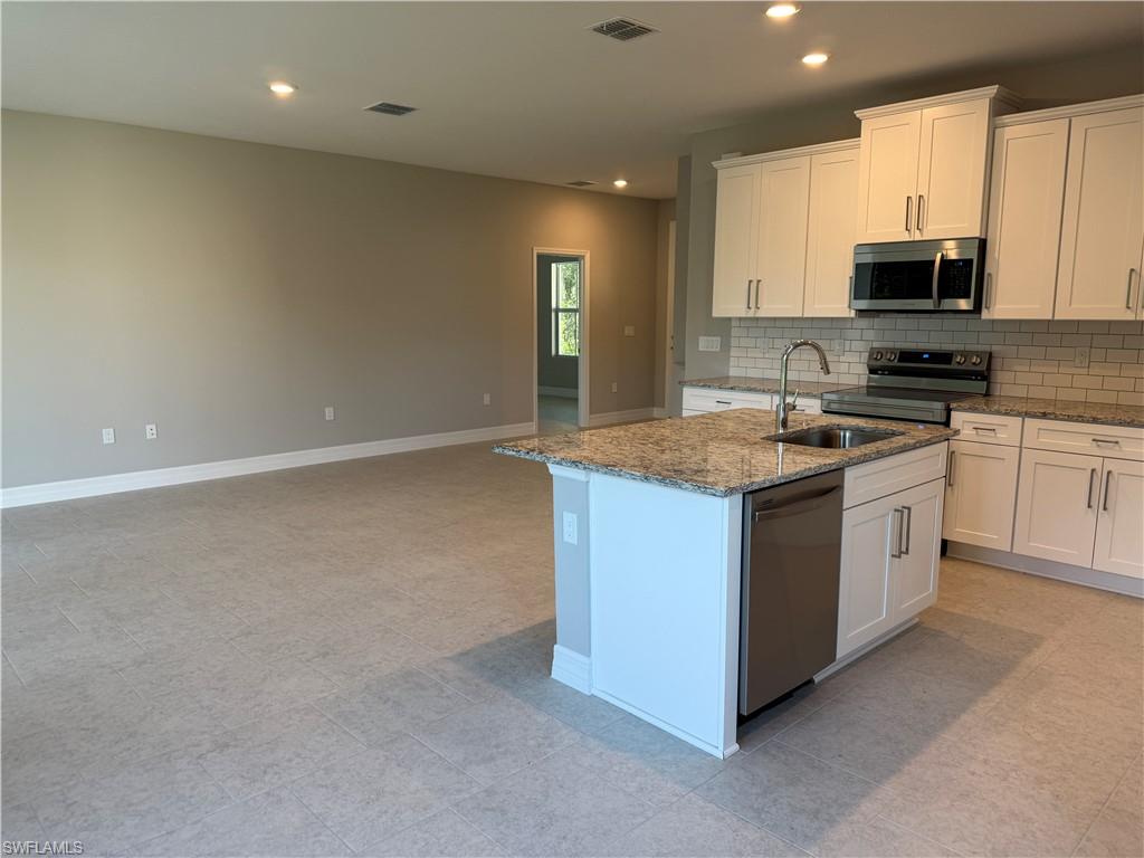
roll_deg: +0.4
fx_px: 793
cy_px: 429
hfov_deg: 71.6
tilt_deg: -9.1
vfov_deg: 56.8
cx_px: 572
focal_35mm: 24
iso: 100
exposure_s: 1/120
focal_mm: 6.76
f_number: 1.78
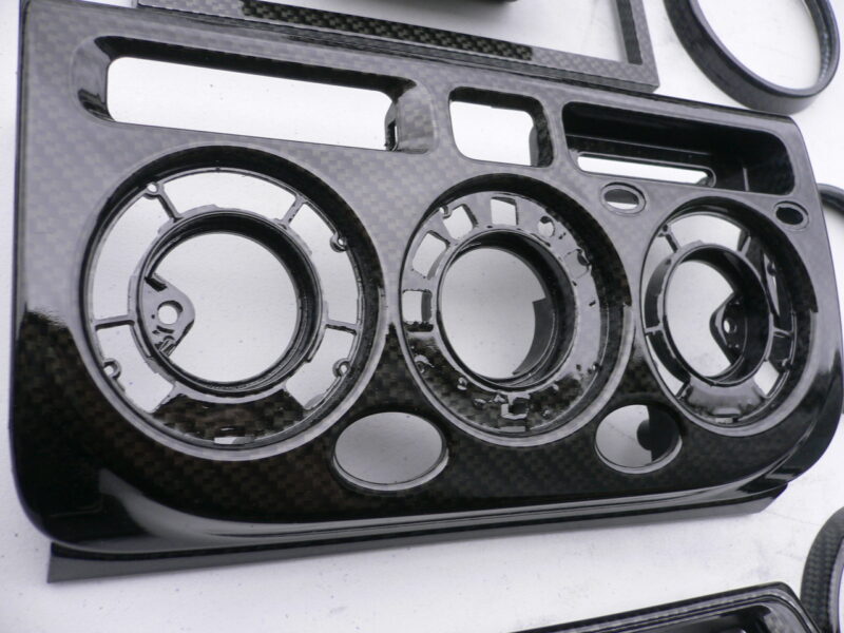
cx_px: 422
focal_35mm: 35
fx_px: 853
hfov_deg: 52.6
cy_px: 316
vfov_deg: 40.7
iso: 80
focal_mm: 5.8
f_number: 2.8
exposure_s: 1/160
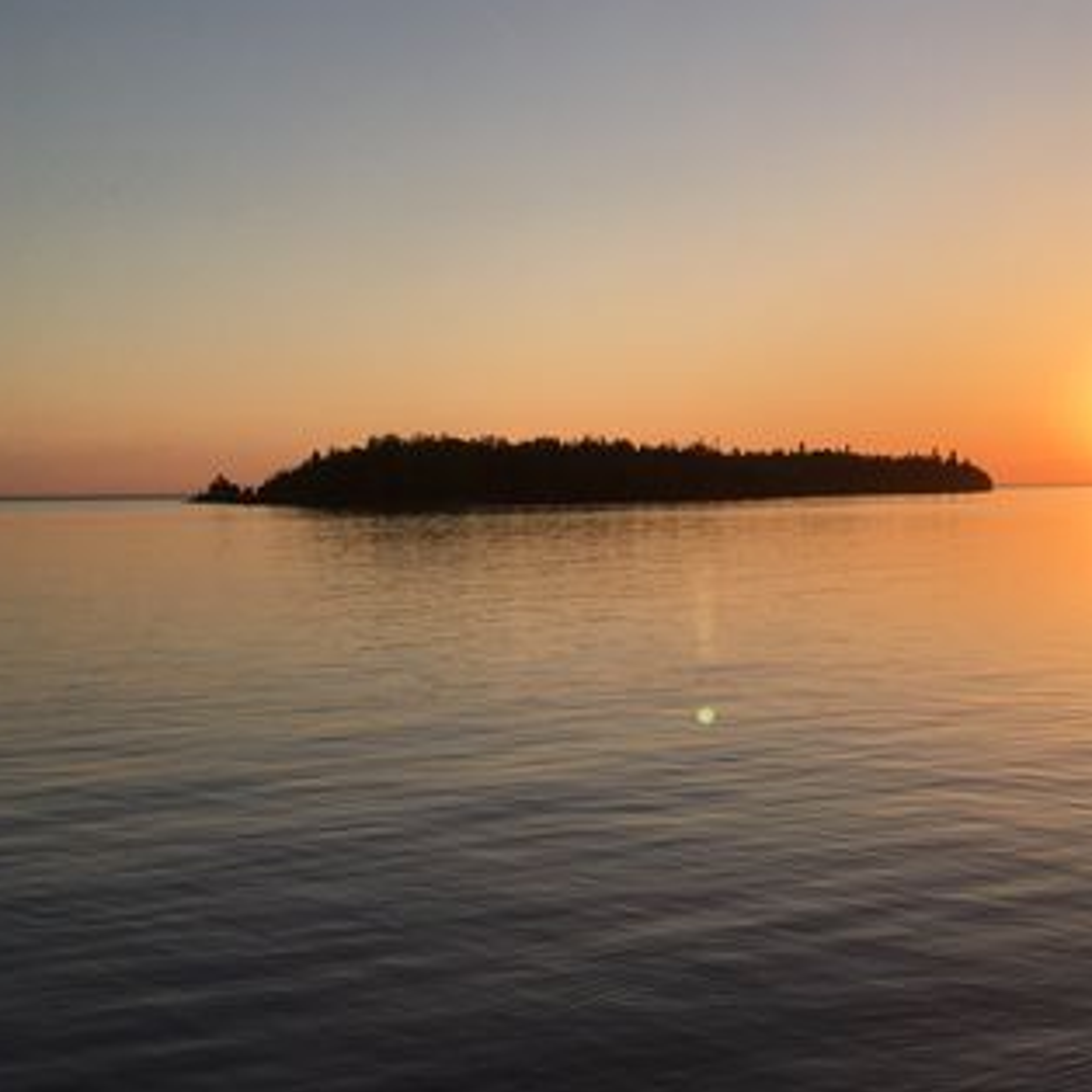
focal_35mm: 49
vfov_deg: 34.7
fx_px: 1749
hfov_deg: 33.2
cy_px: 598
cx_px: 946
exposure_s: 1/1304
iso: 25
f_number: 2.2
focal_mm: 4.15
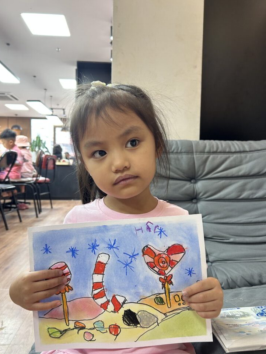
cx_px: 134
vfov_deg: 65.3
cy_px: 183
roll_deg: -1.2
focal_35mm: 27
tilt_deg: -2.8
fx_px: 277
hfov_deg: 51.3
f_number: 1.5
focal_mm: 5.7
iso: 125
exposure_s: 1/60
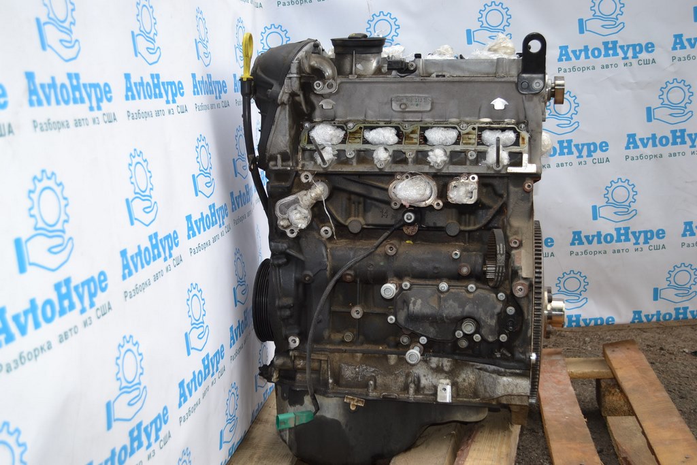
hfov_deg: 49.5
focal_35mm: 39
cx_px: 348
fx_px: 755
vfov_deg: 34.2
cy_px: 232
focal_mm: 26
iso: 200
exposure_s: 1/125
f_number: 4.2
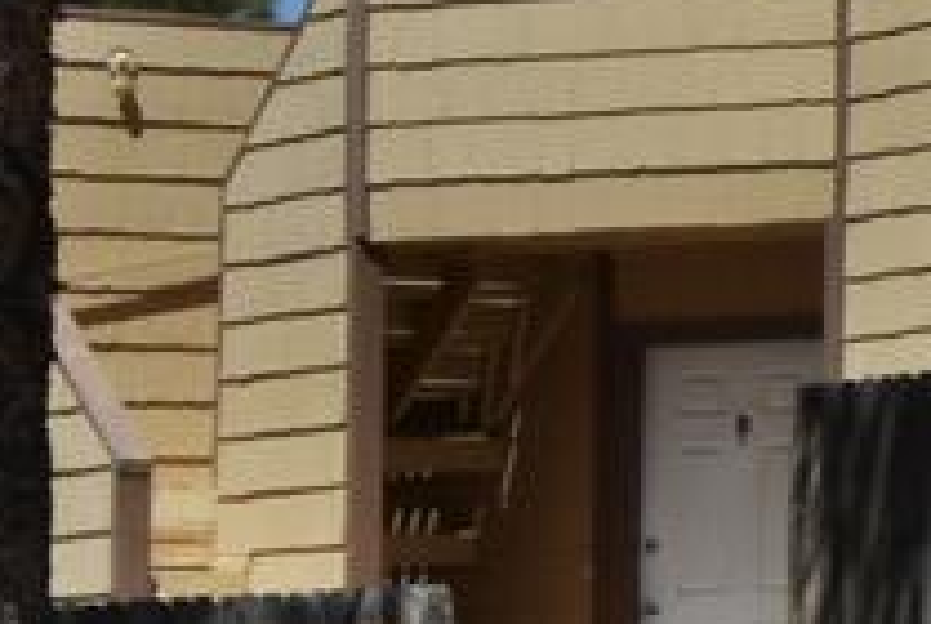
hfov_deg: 8.7
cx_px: 2820
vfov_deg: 7.1
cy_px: 103
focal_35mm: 195
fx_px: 5045
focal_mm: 17
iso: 100
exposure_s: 1/320
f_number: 9
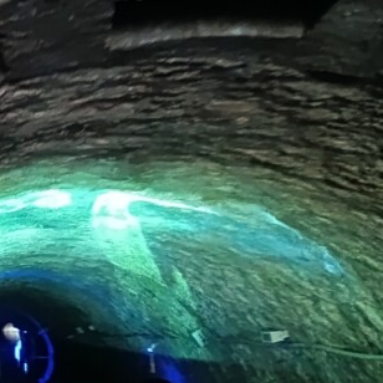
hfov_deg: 16.9
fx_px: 1214
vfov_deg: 17.9
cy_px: 256
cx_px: -106
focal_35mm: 97
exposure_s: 1/14.3
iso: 12800
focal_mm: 5.27
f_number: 1.7
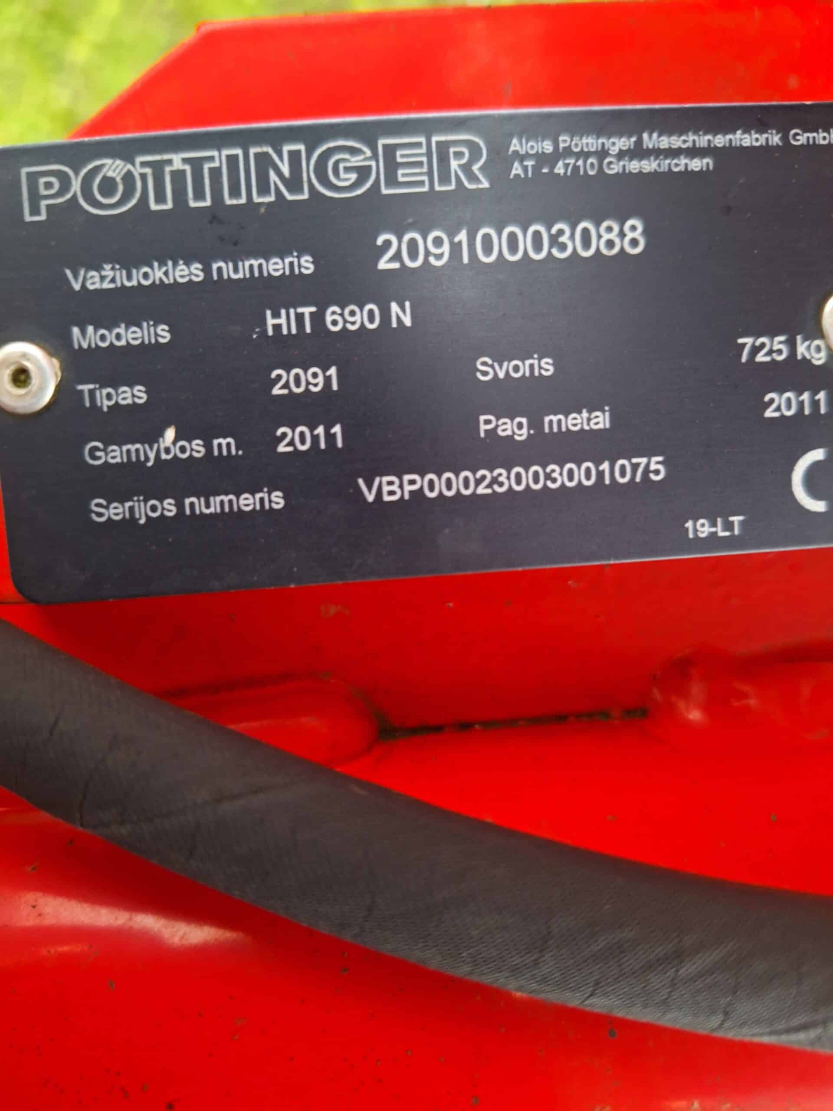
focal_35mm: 23
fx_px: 738
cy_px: 556
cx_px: 416
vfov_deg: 73.9
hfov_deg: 58.9
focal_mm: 5.54
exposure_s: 1/20
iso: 500
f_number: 1.8
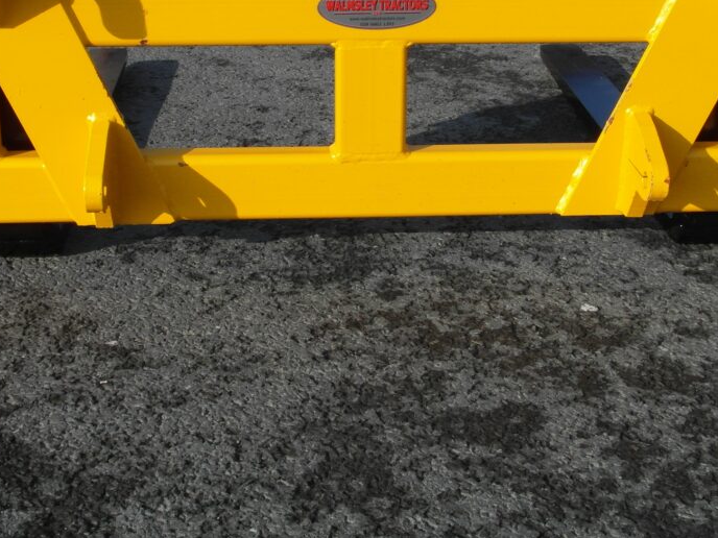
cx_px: 352
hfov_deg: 31.7
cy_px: 142
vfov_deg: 23.8
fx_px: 1265
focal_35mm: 61
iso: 80
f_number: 5.8
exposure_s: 1/250
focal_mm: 6.8
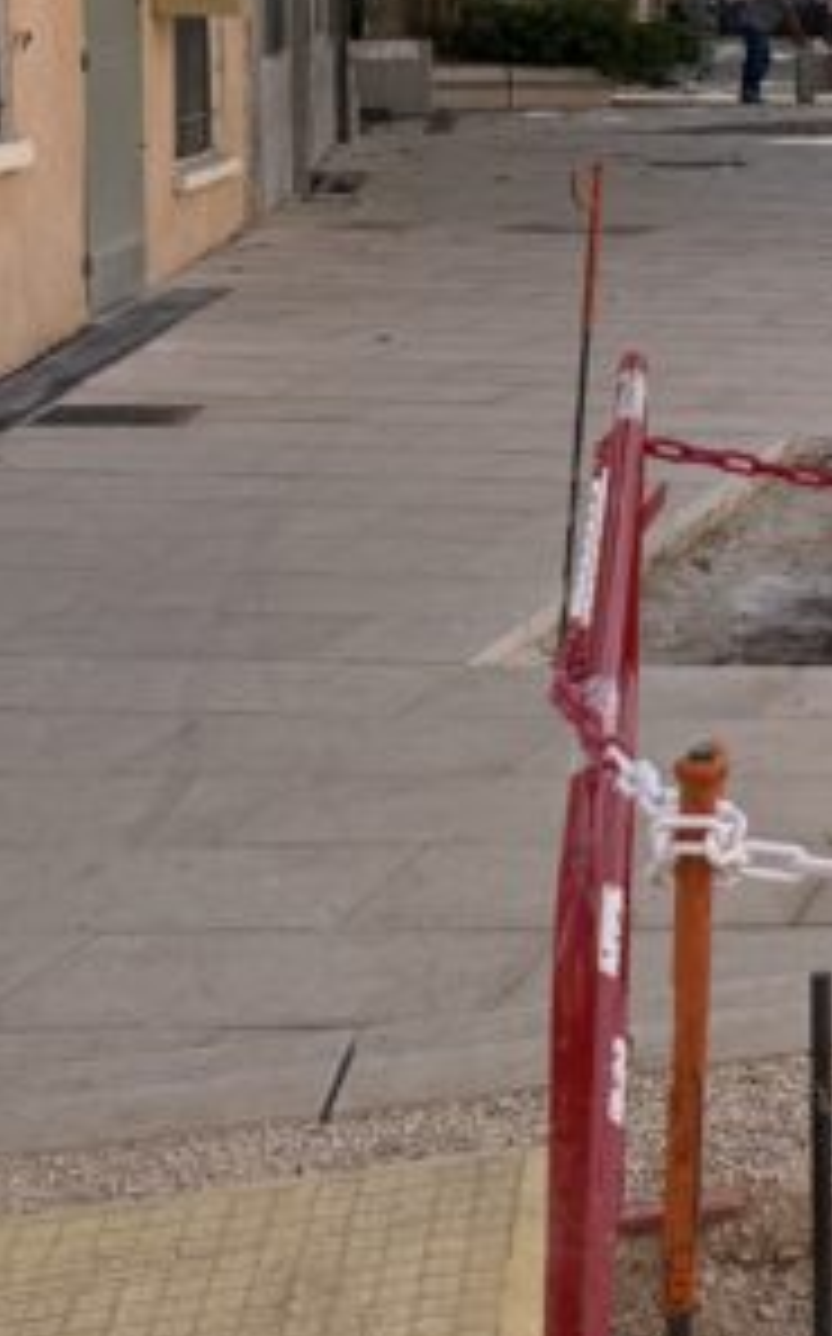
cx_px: 1801
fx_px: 2909
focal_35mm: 80
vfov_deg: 25.2
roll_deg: -1.7
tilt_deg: -4.5
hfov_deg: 13.3
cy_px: 171
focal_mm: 6.76
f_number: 1.78
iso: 80
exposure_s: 1/4673
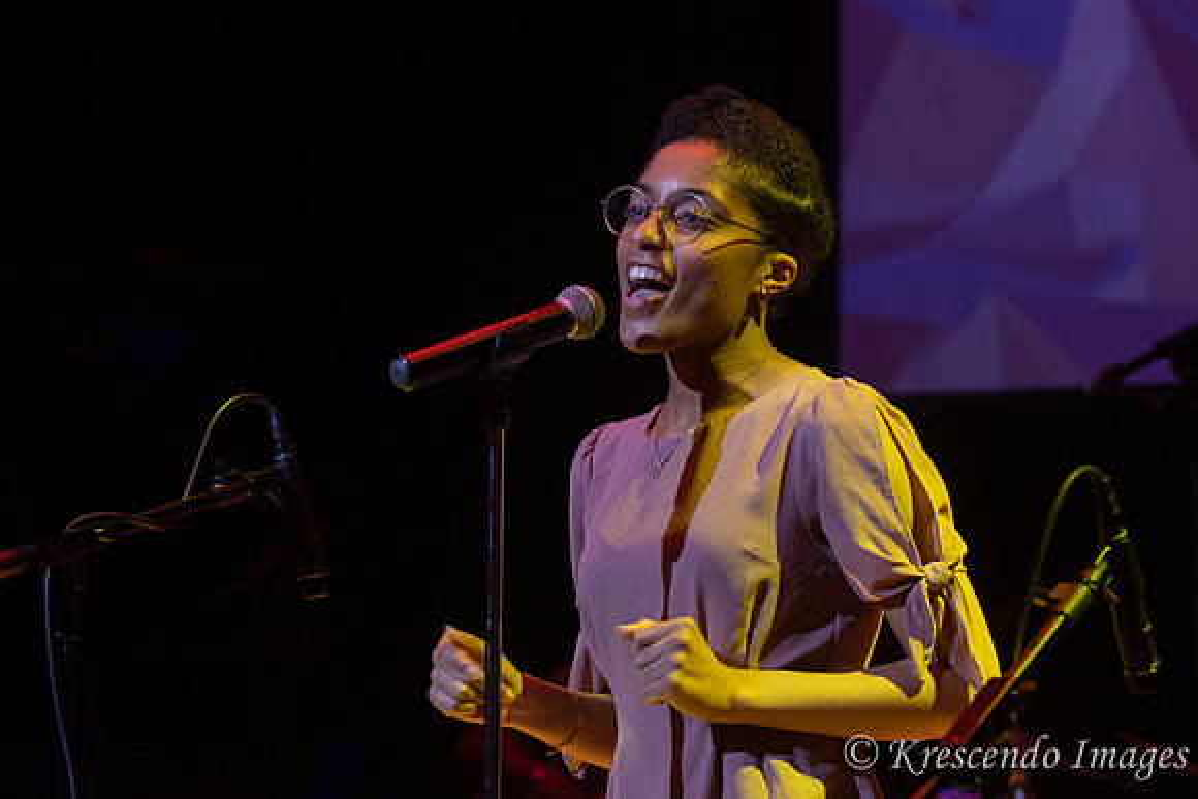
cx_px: 679
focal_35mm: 119
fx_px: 3960
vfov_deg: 11.5
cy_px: 346
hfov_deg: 17.2
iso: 1600
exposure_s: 1/200
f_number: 2.8
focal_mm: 70
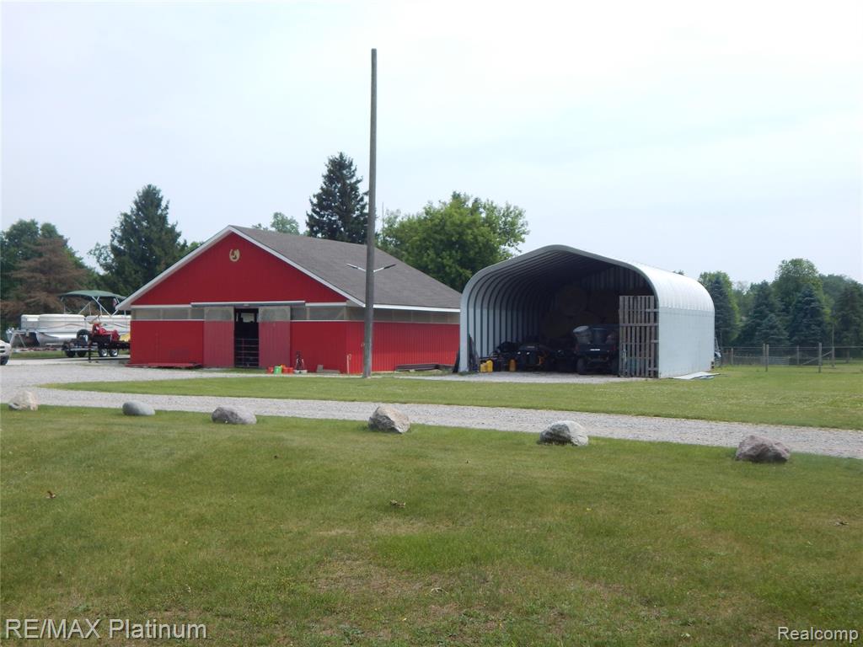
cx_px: 432
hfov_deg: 49.0
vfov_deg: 37.7
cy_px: 324
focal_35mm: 38
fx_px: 947
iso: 125
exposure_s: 1/1000
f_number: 3.4
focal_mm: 6.8
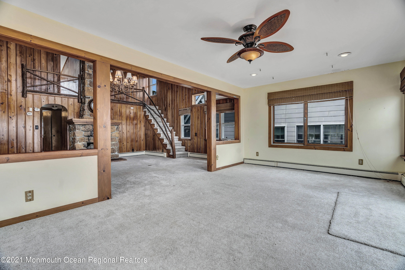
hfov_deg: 96.7
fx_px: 180
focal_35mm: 16
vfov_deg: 73.7
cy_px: 135
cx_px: 202
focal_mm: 16
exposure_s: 1/25
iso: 100
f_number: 6.3
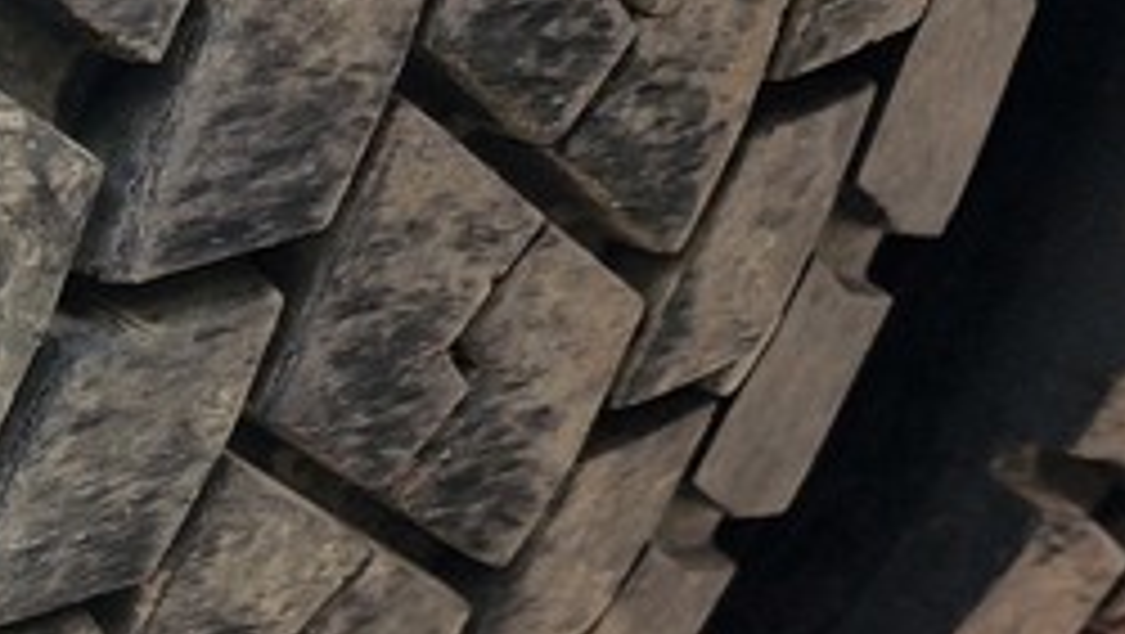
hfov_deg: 16.7
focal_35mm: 114
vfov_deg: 10.5
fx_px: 3403
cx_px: -664
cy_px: 764
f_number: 1.8
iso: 80
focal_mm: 5.54
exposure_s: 1/180
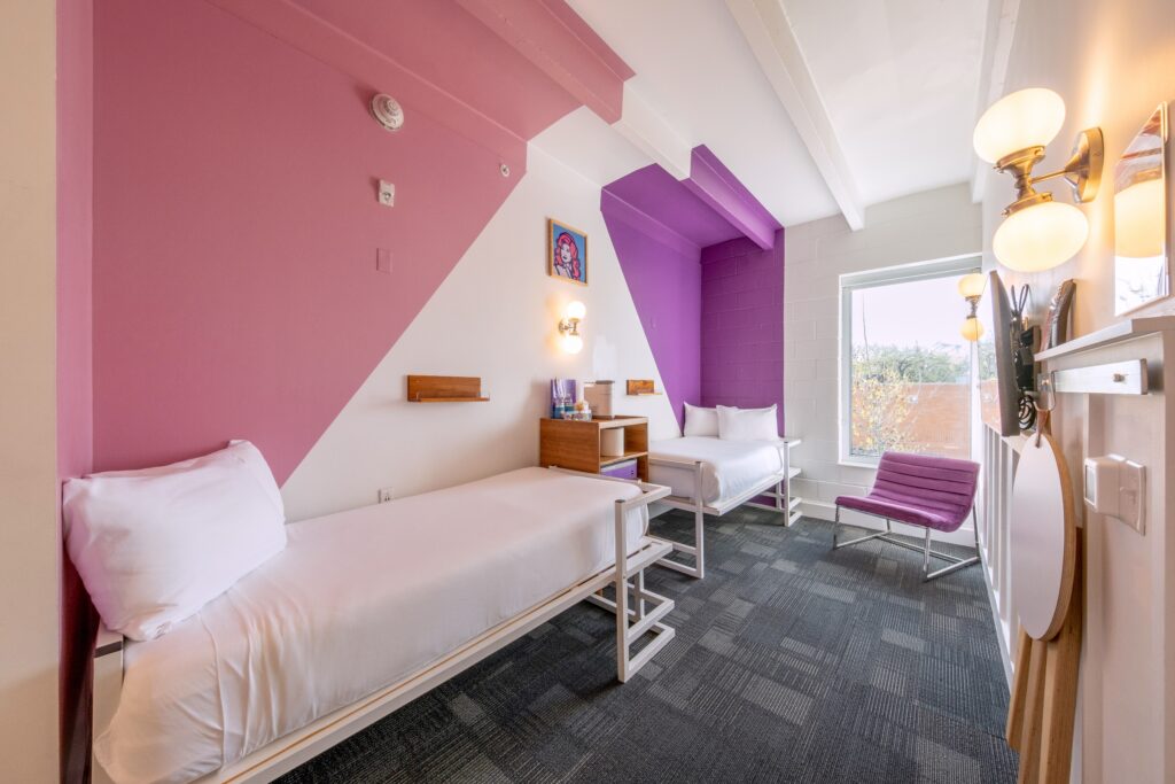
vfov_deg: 90.0
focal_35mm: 12
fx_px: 392
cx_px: 588
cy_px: 392
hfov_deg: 112.6
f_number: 11
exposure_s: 1/10
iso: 125
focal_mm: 8
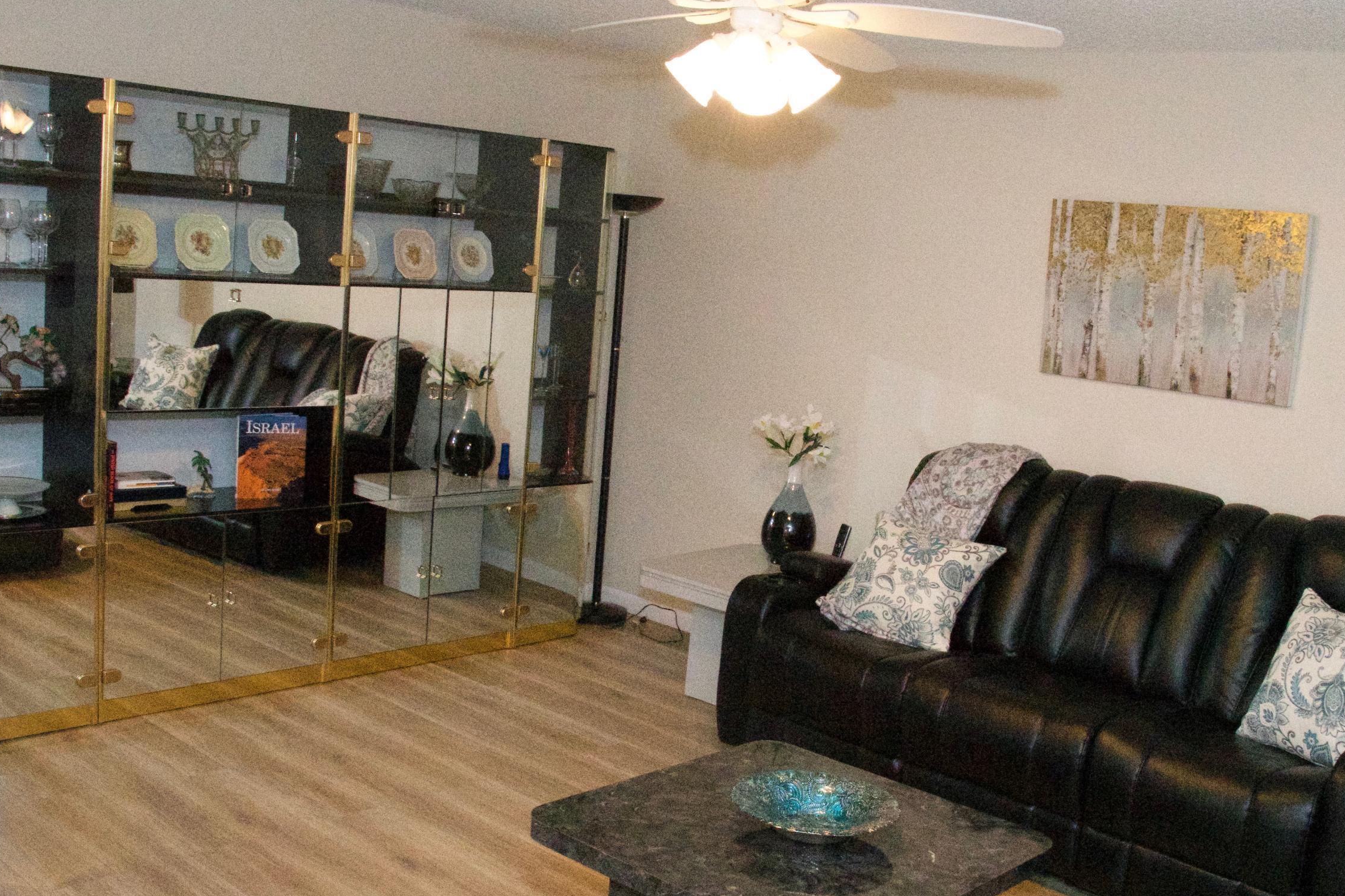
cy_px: 471
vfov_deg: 33.4
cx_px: 737
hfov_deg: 48.4
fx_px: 1494
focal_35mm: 40
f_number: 11
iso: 25600
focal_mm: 20
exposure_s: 1/200
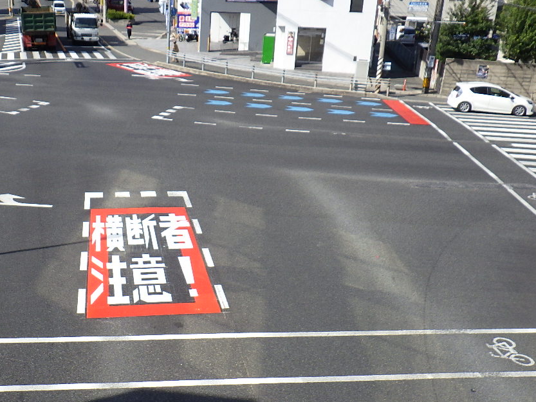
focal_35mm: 43
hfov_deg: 42.9
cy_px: 210
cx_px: 154
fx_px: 666
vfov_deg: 33.6
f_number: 4.2
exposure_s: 1/800
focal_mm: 5
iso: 125
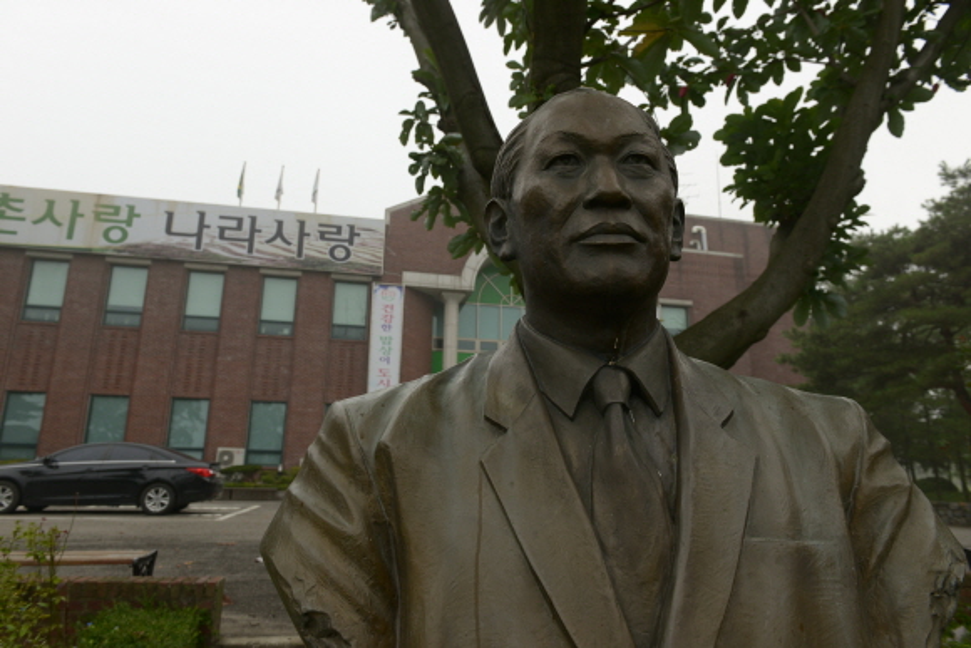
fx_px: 647
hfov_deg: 73.7
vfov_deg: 53.2
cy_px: 324
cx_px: 486
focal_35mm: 24
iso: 200
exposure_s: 1/100
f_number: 6.3
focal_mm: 24
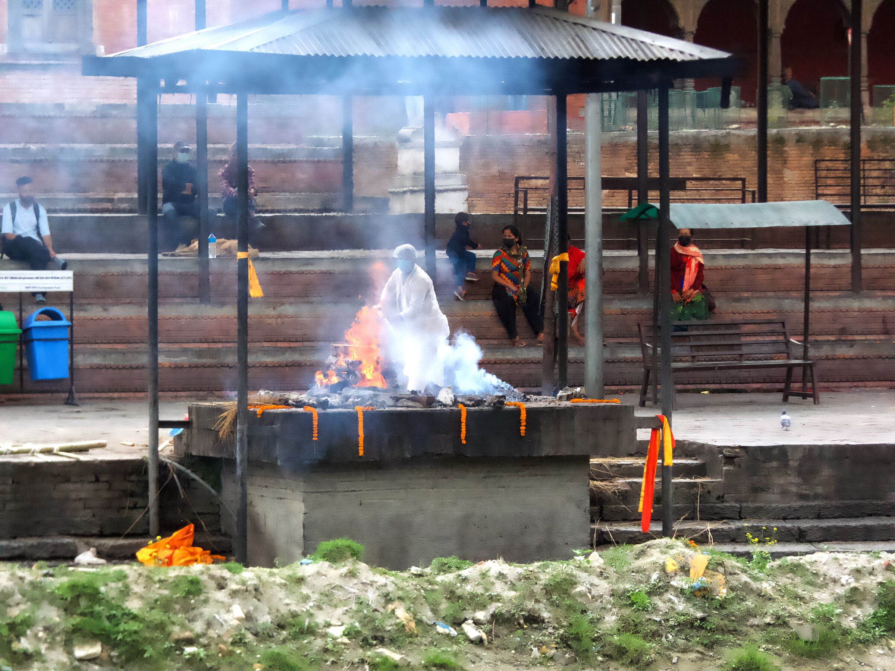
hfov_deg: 8.4
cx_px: 448
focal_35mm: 236
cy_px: 336
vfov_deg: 6.3
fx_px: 6102
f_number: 5.5
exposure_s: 1/1000
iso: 800
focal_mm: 42.3
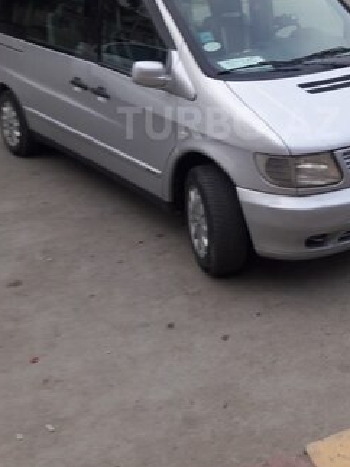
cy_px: 123
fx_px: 580
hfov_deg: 33.3
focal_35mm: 43
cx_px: 229
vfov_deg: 42.7
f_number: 1.9
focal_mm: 3.7
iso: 40
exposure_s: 1/33
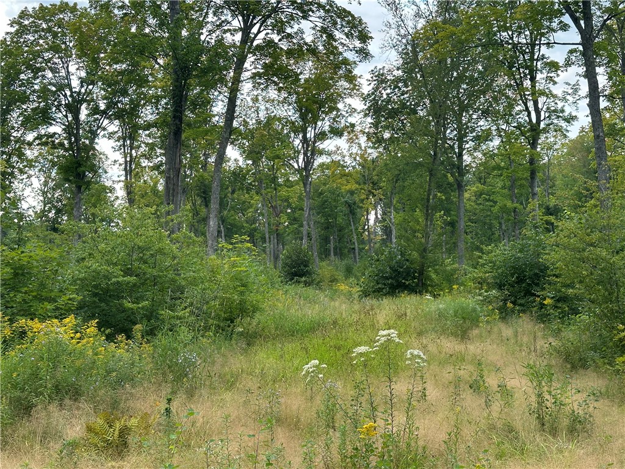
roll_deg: -0.2
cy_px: 234
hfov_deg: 39.7
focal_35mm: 48
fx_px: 867
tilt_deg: +1.6
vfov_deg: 30.3
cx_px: 312
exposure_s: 1/724
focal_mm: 6.86
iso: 64
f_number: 1.78
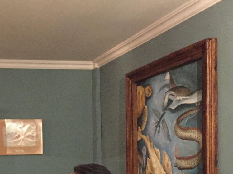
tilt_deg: +0.7
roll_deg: -0.1
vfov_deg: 23.1
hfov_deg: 30.3
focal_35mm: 62
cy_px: 152
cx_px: 41
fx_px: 417
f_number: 2.2
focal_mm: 4.15
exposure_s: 1/17
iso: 1600
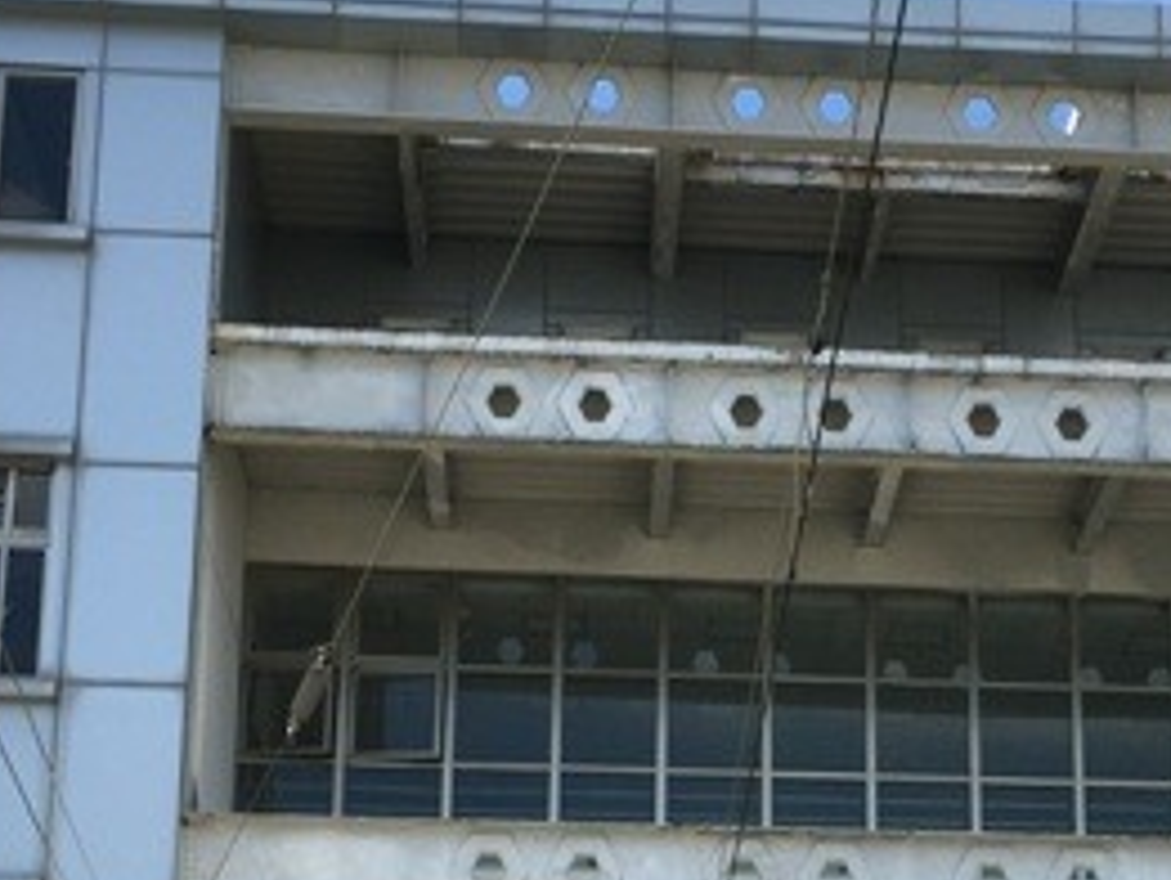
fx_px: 2708
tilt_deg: +15.8
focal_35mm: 80
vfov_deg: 17.9
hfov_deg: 24.2
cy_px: 911
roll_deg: +0.5
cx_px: 830
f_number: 2.2
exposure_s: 1/1026
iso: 25
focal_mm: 4.15
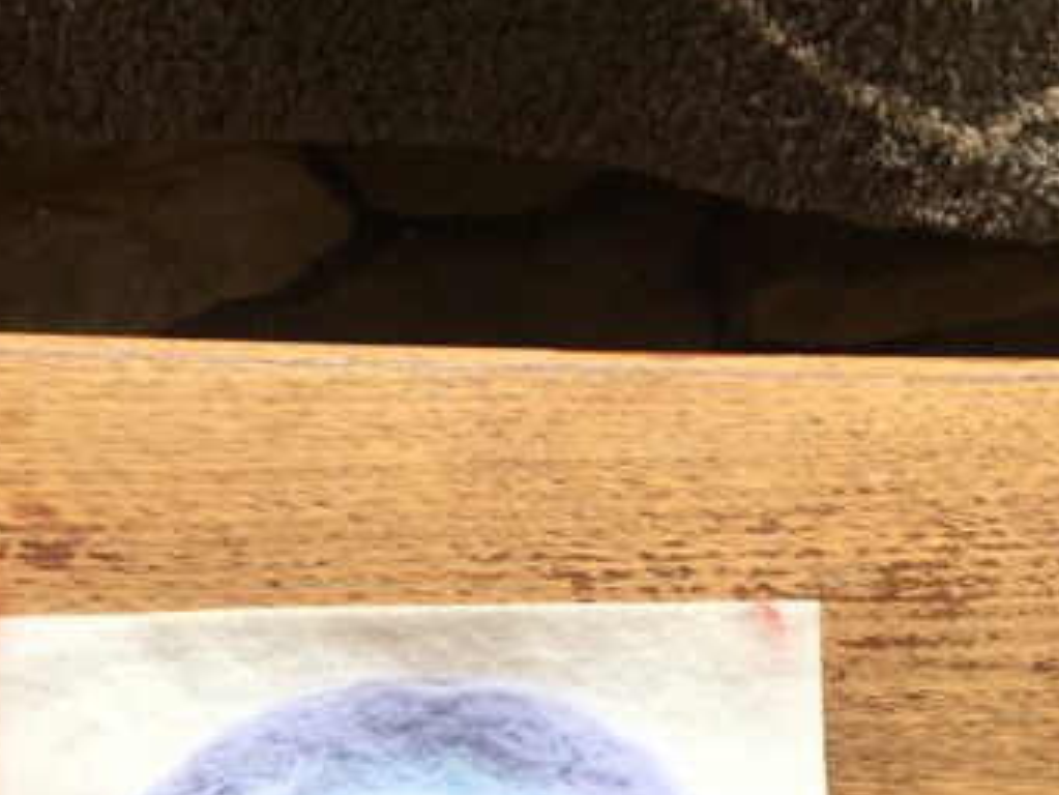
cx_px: 497
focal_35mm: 87
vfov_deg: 16.0
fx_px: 2663
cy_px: 1059
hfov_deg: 22.5
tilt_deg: -82.4
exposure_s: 1/297
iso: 25
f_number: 2.2
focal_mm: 4.15
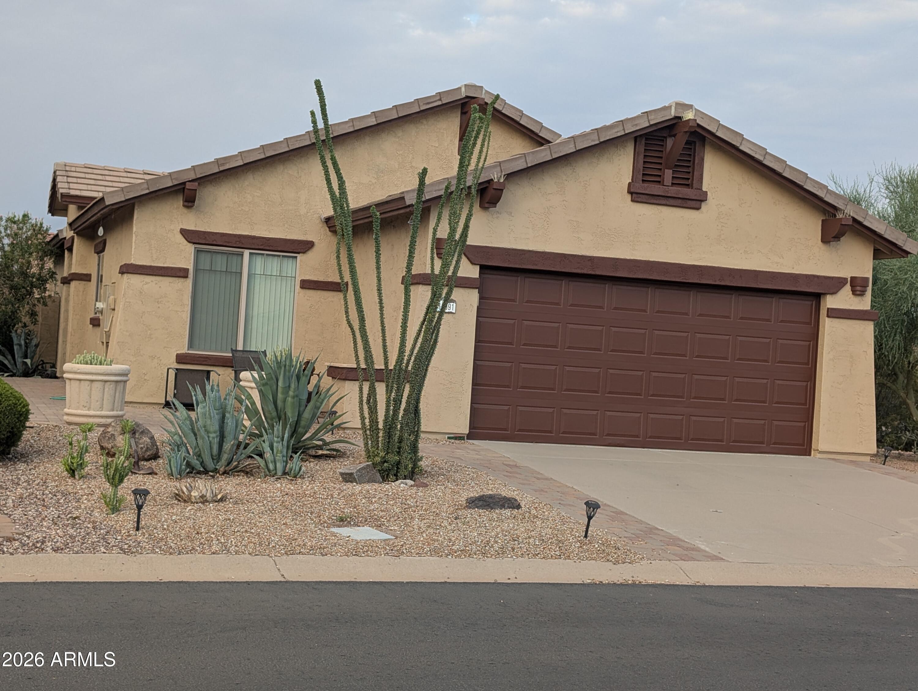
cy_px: 346
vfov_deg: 29.7
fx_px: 1301
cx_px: 459
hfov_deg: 38.9
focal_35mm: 49
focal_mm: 6.9
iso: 35
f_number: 1.68
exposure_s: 1/143
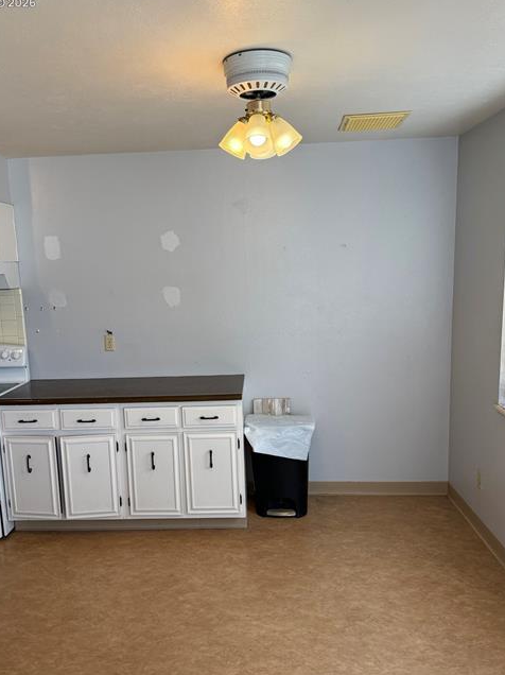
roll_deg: +2.0
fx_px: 565
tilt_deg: -9.6
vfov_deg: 61.6
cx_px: 225
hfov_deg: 48.1
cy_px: 362
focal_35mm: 29
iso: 125
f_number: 1.78
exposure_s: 1/234
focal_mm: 6.76
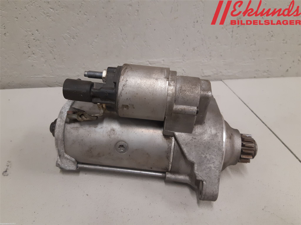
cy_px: 112
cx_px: 150
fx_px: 226
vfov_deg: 53.1
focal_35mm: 26
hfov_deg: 67.3
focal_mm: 3.93
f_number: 1.7
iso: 125
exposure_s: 1/50
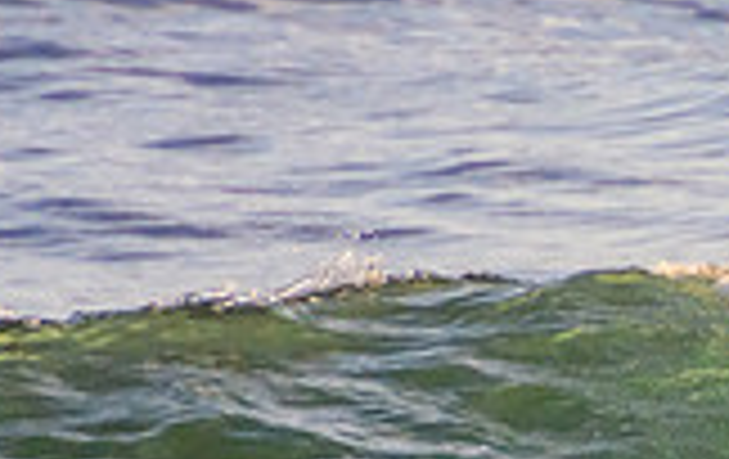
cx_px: 1202
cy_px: 583
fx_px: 45014
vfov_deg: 0.6
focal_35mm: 2261
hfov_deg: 0.9
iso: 640
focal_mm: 400
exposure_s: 1/1000
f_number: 5.6
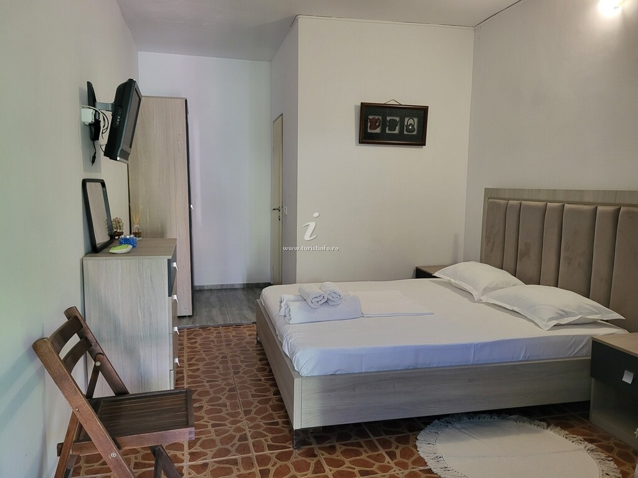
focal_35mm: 26
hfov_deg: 67.3
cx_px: 319
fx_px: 479
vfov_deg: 53.1
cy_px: 239
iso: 400
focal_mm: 5.4
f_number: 1.8
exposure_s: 1/50
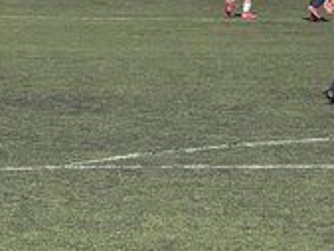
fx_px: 2742
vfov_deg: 5.2
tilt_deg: -1.8
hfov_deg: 6.9
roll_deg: -0.5
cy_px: 20
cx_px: 381
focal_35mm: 284
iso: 50
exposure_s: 1/1342
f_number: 2.8
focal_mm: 15.66
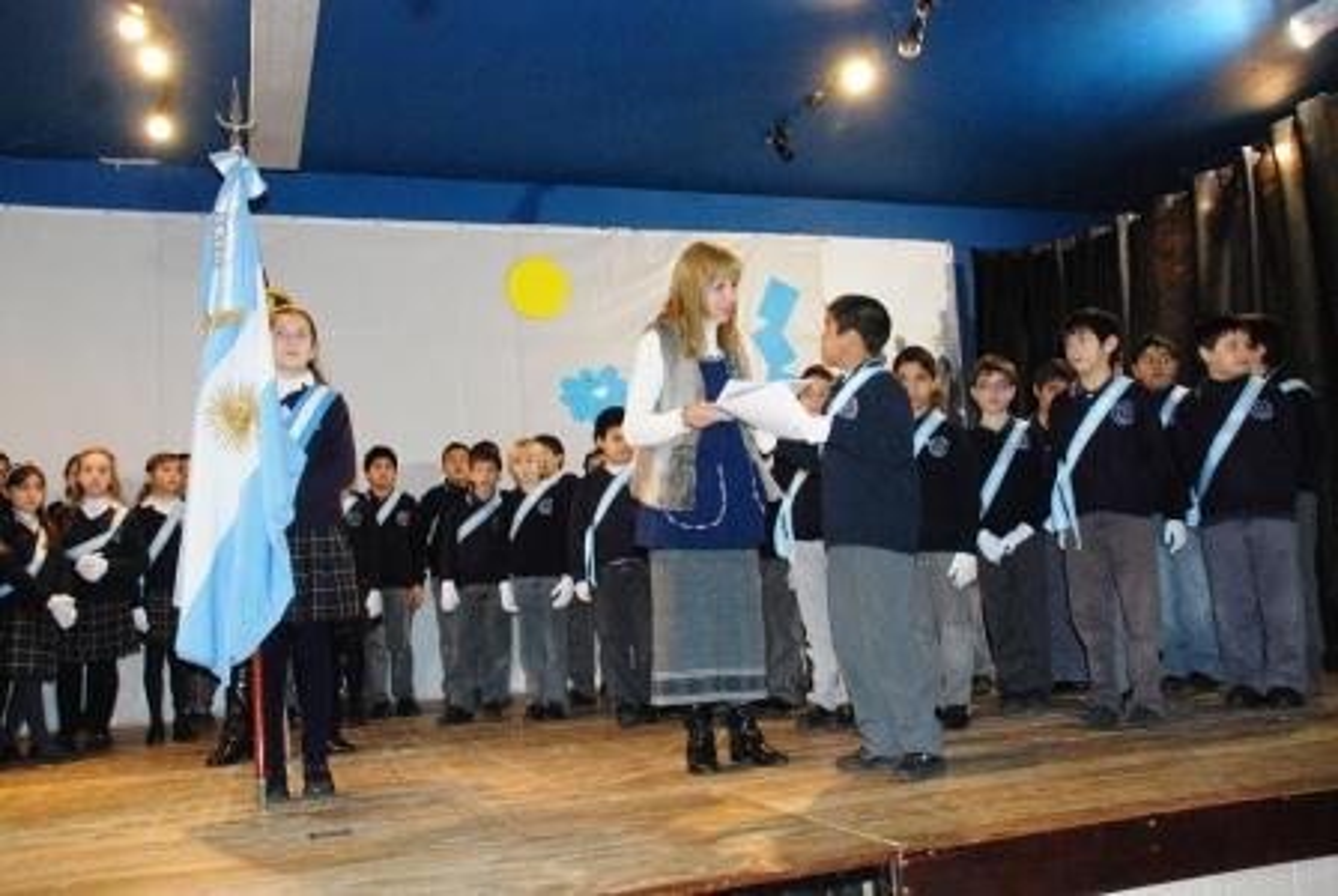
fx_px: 1228
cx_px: 669
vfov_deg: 40.1
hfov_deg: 57.2
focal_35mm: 33
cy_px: 448
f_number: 5.6
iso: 1600
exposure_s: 1/60
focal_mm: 22
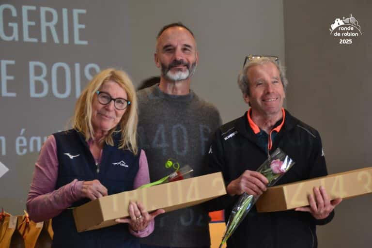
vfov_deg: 10.8
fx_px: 1317
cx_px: 186
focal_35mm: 128
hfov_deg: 16.1
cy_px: 124
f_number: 5.6
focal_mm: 85
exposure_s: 1/40
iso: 800
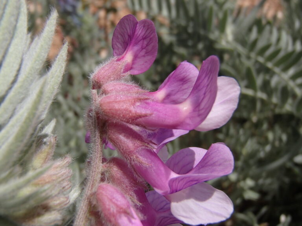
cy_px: 113
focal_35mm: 37
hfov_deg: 50.1
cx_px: 151
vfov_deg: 38.7
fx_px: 323
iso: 100
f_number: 4.7
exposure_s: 1/1250
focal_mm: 6.64
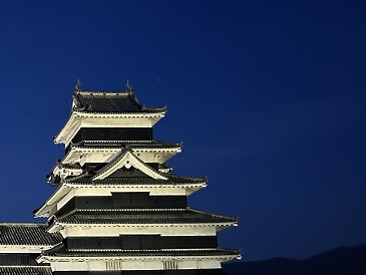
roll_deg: +2.6
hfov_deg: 30.5
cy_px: 204
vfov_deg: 25.0
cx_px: -15
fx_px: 613
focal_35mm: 58
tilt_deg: +13.6
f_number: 1.5
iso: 1000
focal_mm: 5.7
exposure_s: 1/24
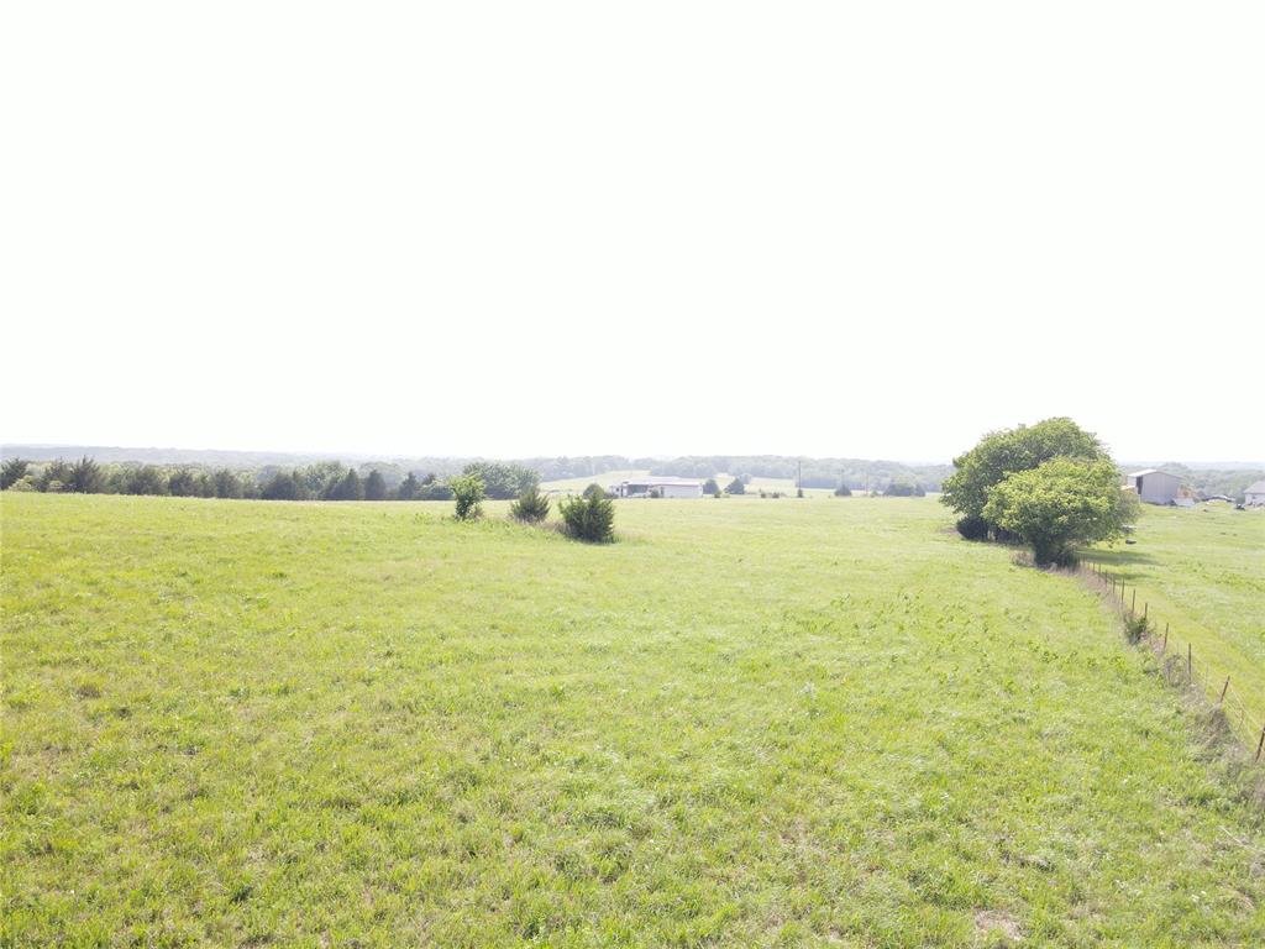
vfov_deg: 56.8
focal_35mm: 24
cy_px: 474
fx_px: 877
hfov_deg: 71.6
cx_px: 632
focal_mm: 4.5
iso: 100
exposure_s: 1/240
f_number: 2.8
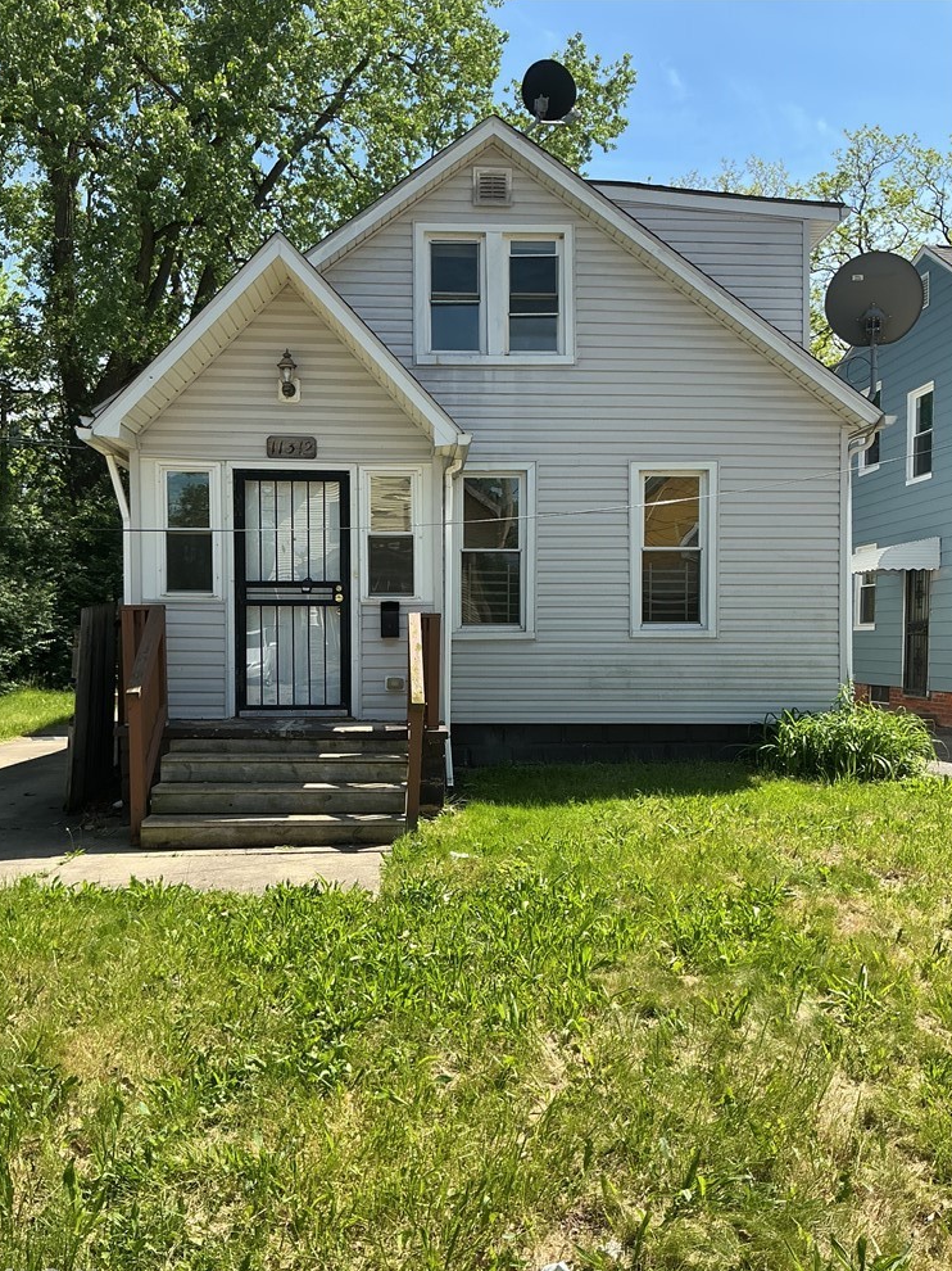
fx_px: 1101
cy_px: 655
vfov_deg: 60.0
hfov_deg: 46.8
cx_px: 468
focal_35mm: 30
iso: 25
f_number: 1.8
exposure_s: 1/929
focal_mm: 3
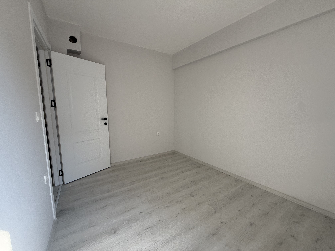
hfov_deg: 102.1
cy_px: 126
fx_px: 135
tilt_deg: -6.9
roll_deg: -0.1
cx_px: 168
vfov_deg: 85.7
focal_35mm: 14
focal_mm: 2.22
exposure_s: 1/231
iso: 64
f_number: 2.2
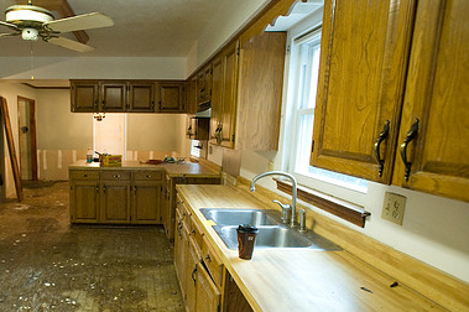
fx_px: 338
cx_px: 129
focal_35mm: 26
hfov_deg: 66.0
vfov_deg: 49.0
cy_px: 193
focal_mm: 17
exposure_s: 1/80
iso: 3200
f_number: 4
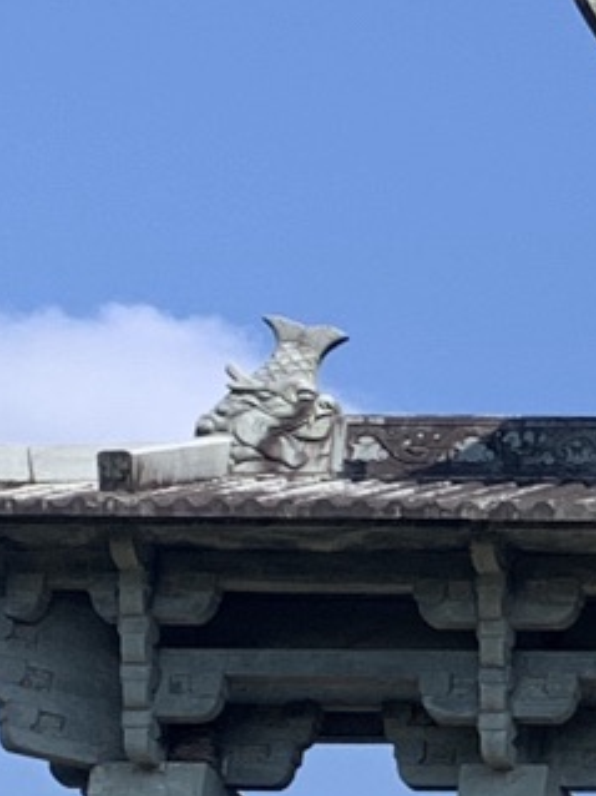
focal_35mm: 163
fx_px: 3744
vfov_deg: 12.0
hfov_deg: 8.1
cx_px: 1621
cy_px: 771
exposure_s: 1/1610
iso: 25
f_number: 1.8
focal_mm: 4.25
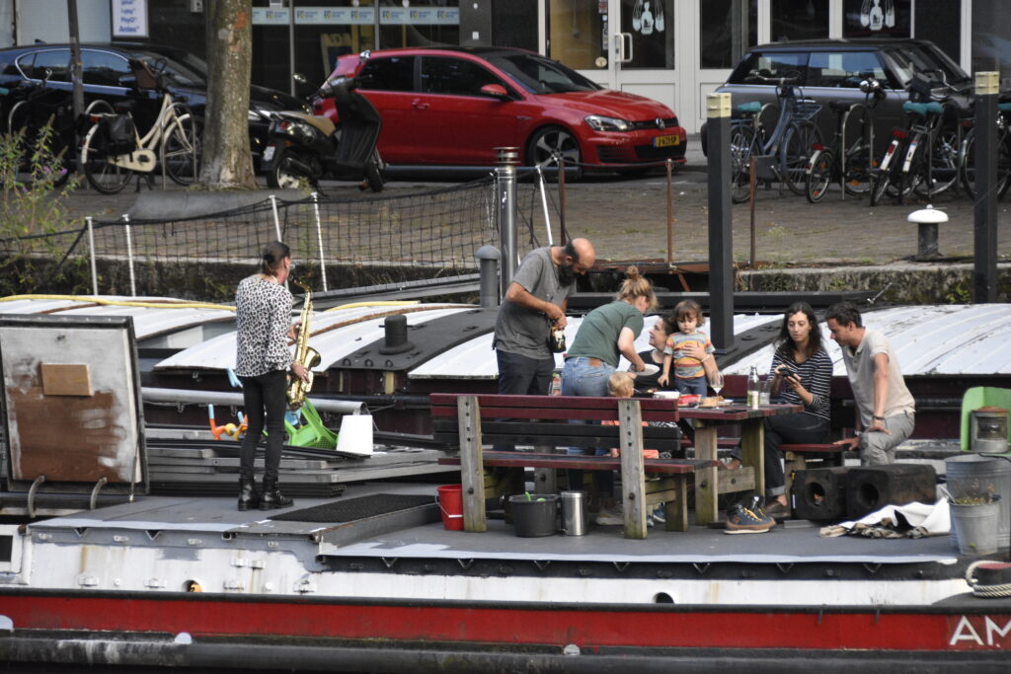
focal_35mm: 232
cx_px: 506
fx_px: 6530
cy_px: 337
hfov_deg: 8.9
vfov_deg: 5.9
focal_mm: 155
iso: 2500
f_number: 6
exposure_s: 1/250
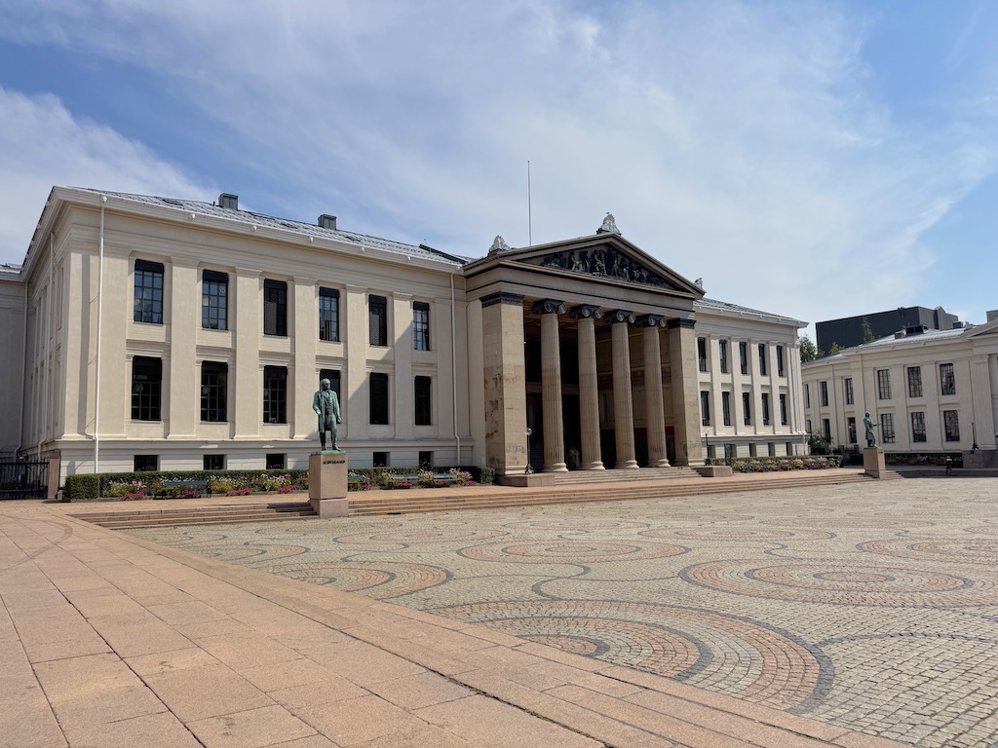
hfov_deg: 71.6
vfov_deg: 56.8
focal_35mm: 24
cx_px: 499
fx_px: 692
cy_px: 374
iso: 80
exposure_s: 1/10417
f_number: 1.78
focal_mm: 6.76
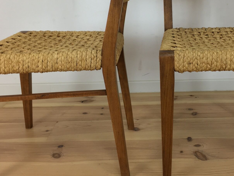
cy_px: 51
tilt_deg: -14.0
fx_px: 324
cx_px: 147
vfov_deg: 29.9
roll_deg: +1.3
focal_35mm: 48
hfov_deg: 39.4
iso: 40
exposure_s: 1/33
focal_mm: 4.15
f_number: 2.2
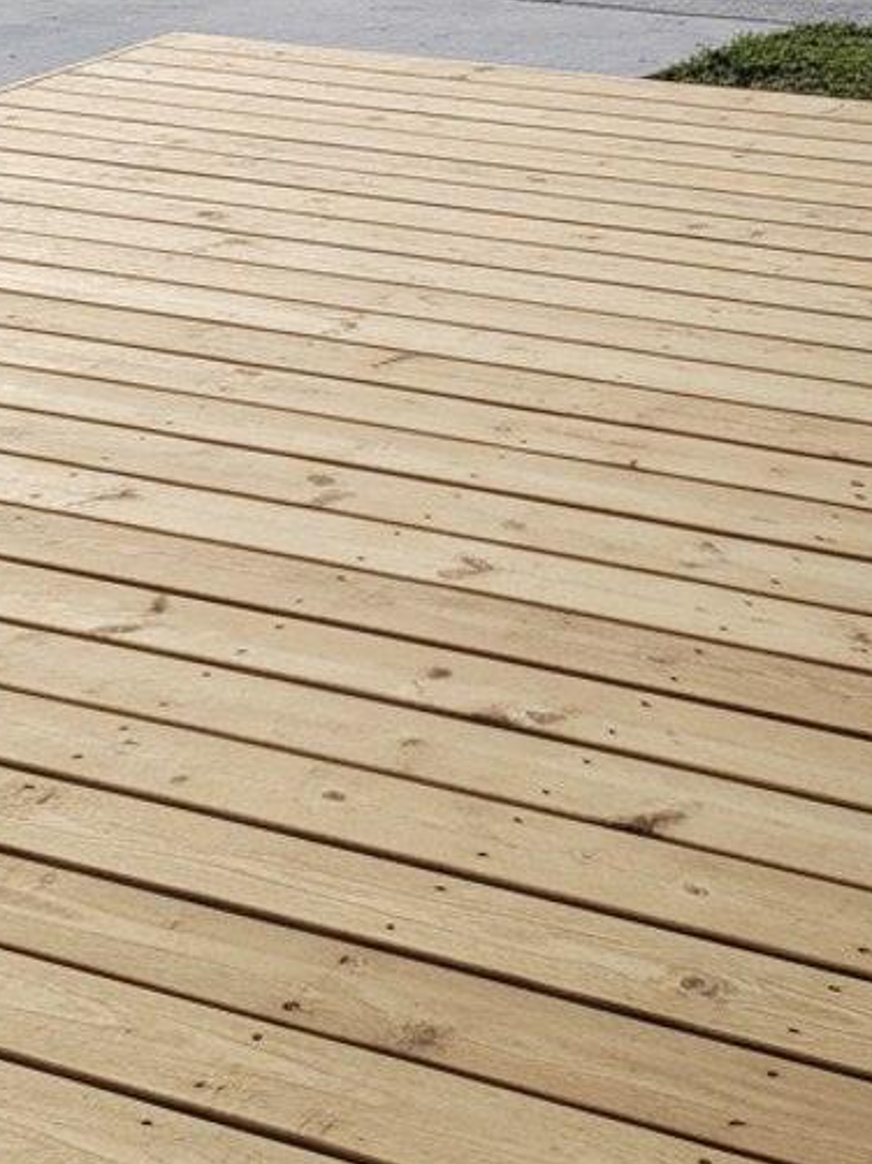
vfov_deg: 33.5
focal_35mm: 55
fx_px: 1849
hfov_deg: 26.4
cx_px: 568
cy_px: 165
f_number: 1.8
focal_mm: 6.4
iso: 864
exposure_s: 1/1602
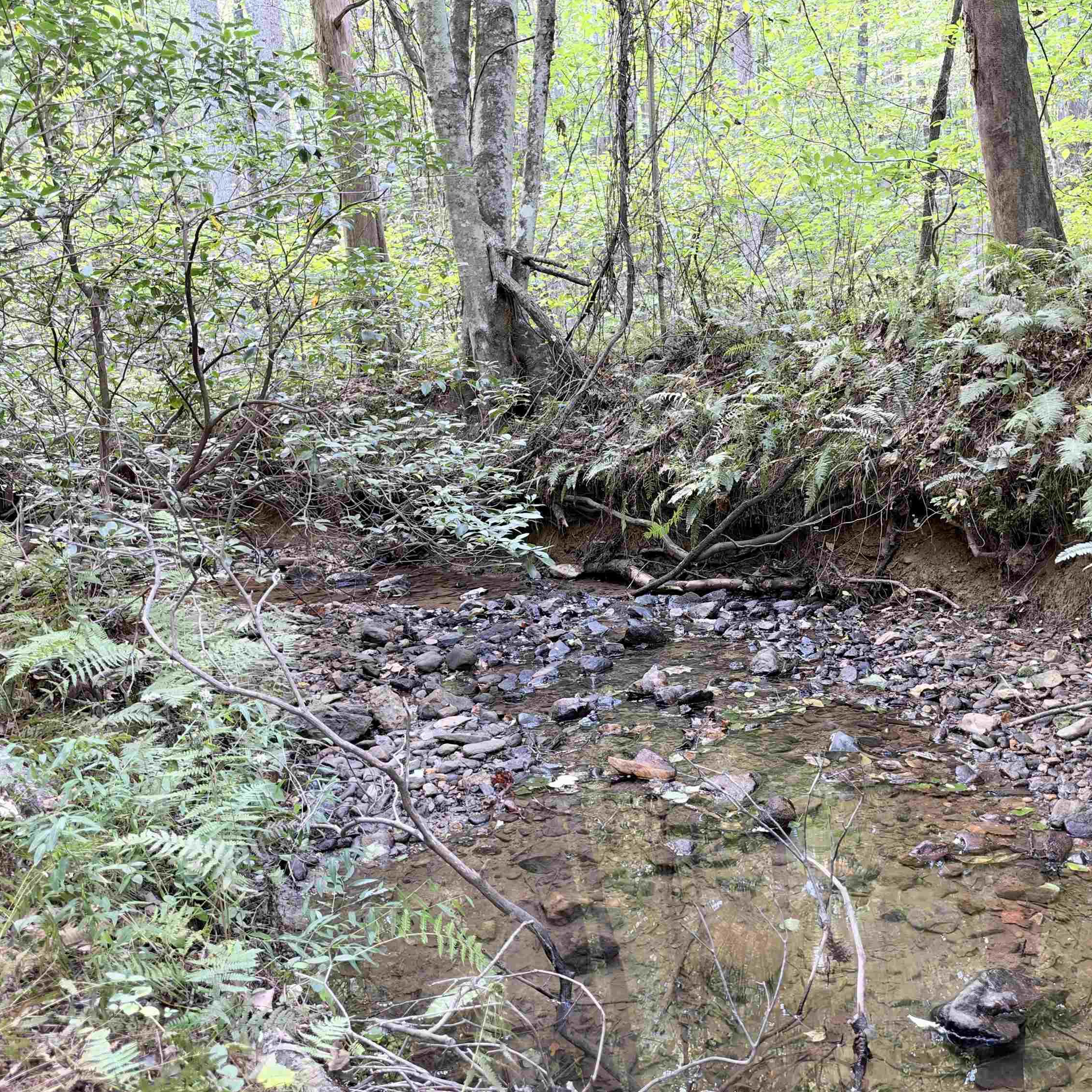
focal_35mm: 29
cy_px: 542
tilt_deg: -9.3
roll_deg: +3.3
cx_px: 691
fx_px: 1035
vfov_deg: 55.6
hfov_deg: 54.9
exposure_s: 1/60
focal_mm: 6.93
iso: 320
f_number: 1.48
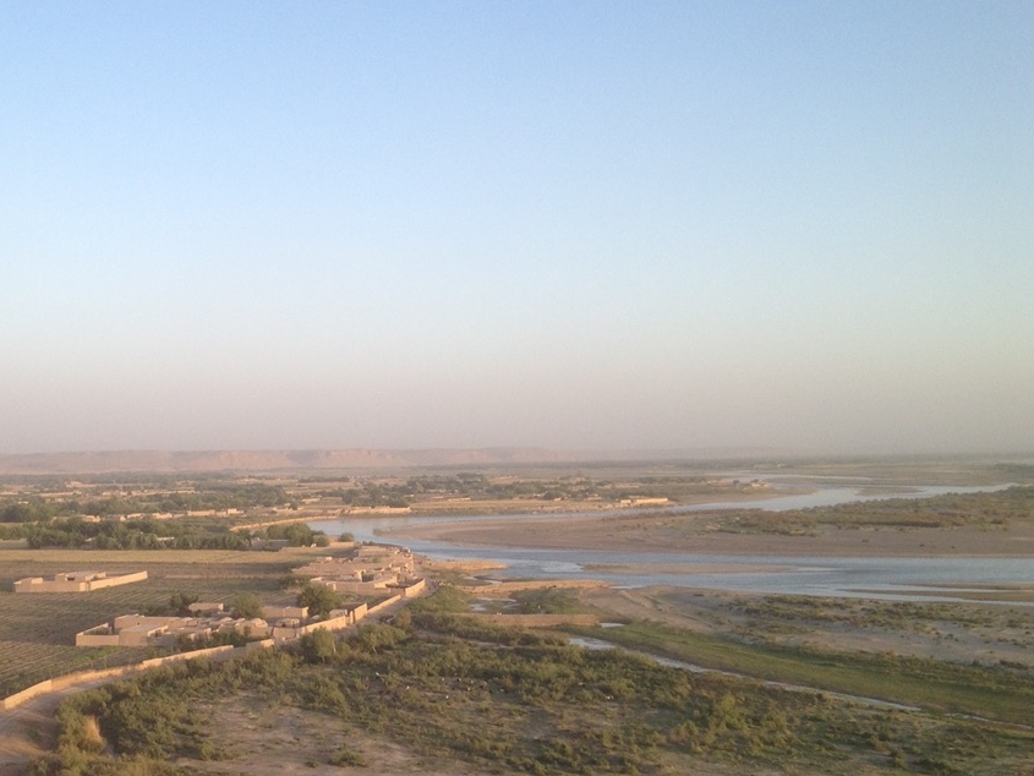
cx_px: 307
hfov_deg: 35.6
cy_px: 528
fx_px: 1583
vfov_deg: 27.3
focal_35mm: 53
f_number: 2.4
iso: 64
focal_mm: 4.28
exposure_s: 1/381
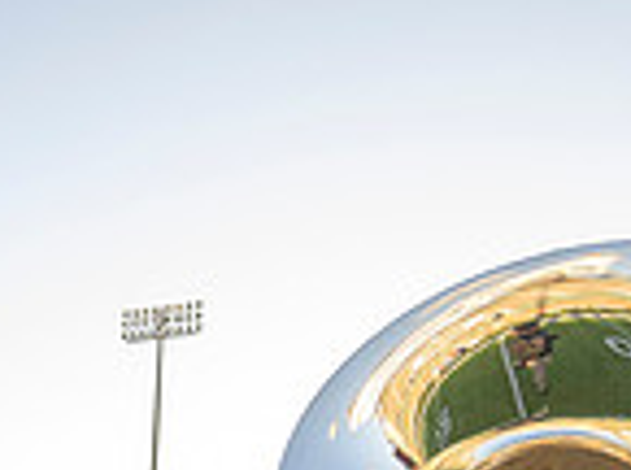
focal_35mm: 54
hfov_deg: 28.1
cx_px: -226
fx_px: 982
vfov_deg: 21.2
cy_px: 764
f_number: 4
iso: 320
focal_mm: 14
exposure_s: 1/500
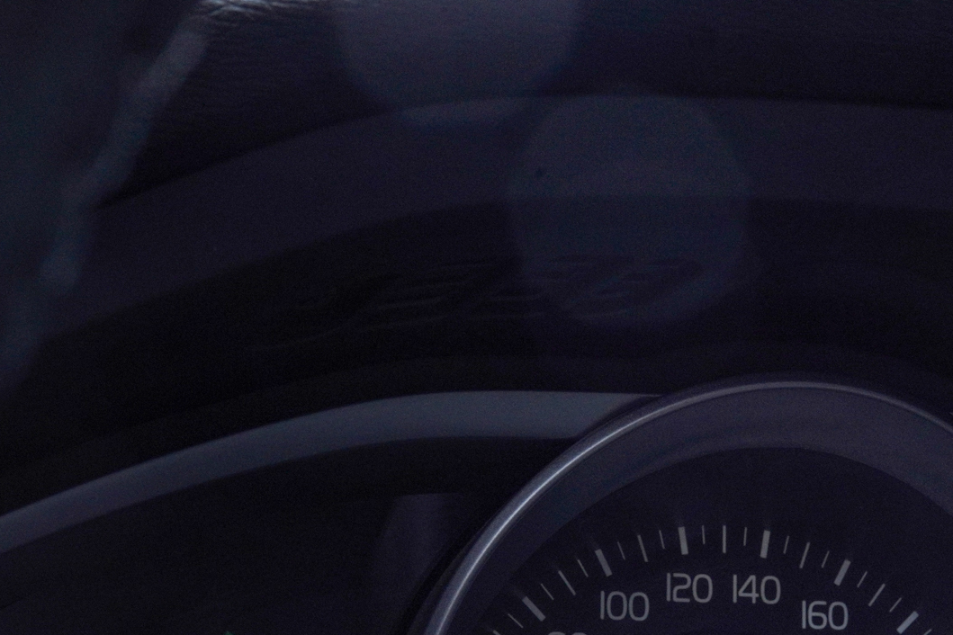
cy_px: 550
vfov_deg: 15.6
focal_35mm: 87
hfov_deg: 23.1
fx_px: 2303
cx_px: 757
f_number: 10
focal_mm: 30
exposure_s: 1/125
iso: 500
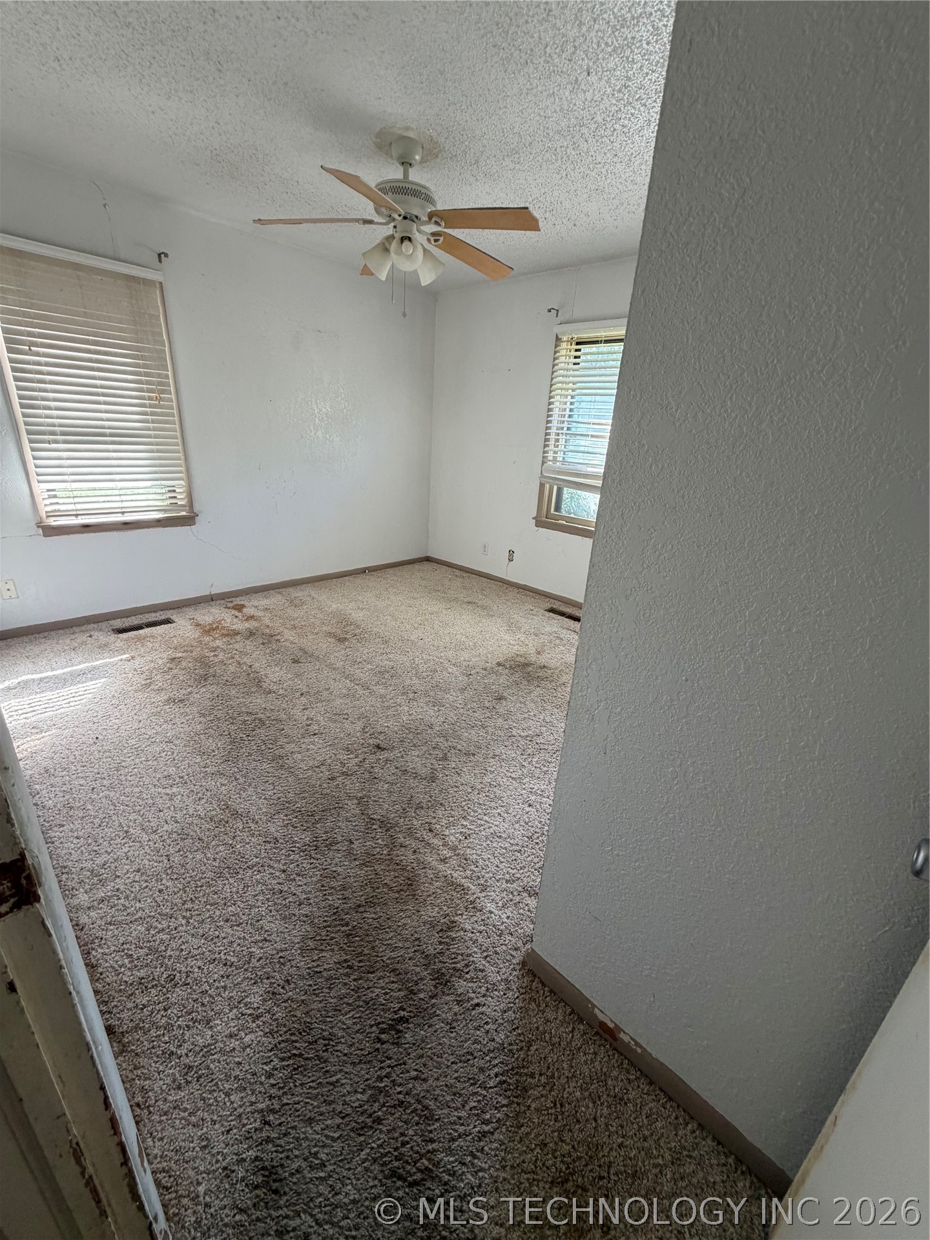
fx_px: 502
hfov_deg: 85.7
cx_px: 465
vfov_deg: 102.1
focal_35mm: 14
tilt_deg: -20.4
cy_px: 620
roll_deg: -3.3
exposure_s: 1/121
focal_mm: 2.22
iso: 250
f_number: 2.2
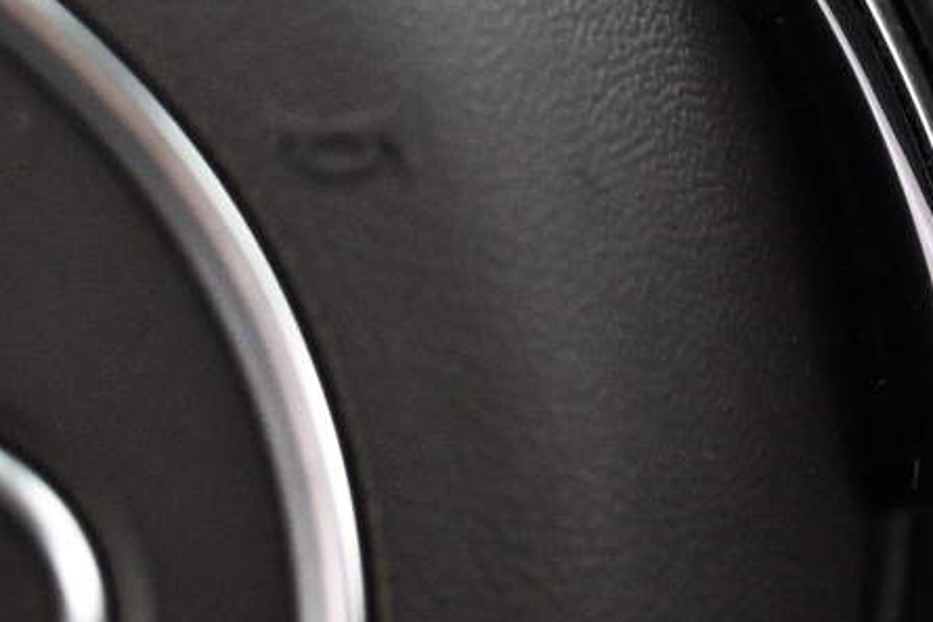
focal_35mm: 145
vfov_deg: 9.5
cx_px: 1294
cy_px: 134
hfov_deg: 13.5
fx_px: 3752
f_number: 4.5
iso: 4000
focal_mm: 26.5
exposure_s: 1/25
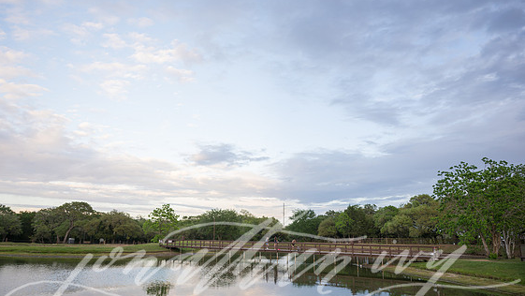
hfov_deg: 71.9
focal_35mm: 26
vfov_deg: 44.4
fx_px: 362
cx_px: 255
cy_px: 153
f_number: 2.8
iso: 100
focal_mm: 24
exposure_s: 1/250
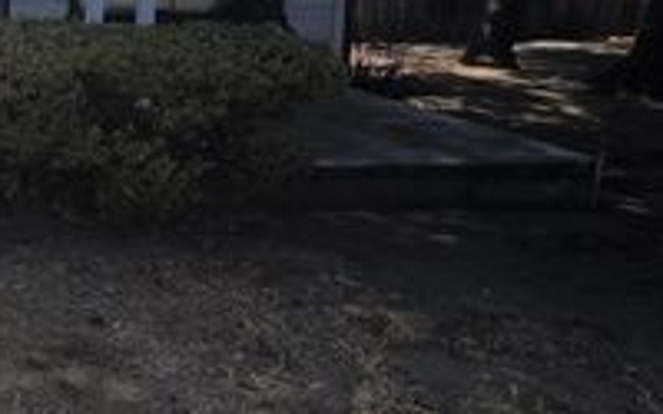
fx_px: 795
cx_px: -249
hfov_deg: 31.5
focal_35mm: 44
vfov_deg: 28.2
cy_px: 50
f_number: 1.9
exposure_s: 1/1529
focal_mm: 2.2
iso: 40
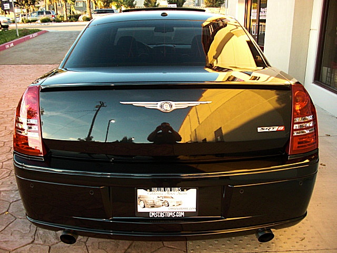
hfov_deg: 51.4
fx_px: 350
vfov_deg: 39.7
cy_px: 126
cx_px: 168
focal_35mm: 36
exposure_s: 1/100
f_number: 2.8
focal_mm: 6.3
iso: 200
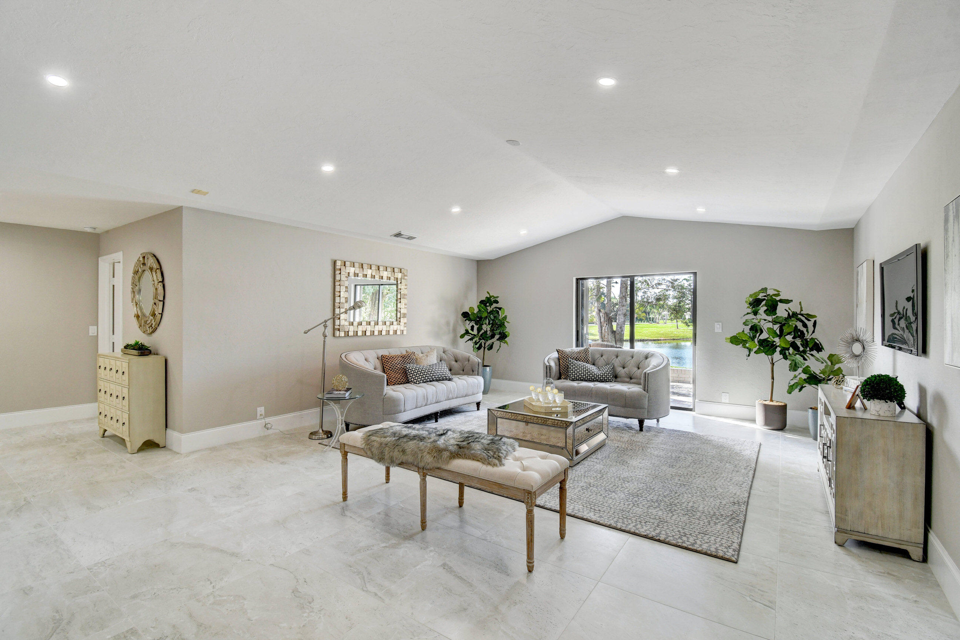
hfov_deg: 100.4
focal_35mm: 15
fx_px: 400
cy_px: 320
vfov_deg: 77.3
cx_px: 480
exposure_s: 1/15
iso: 110
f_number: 8
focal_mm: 10
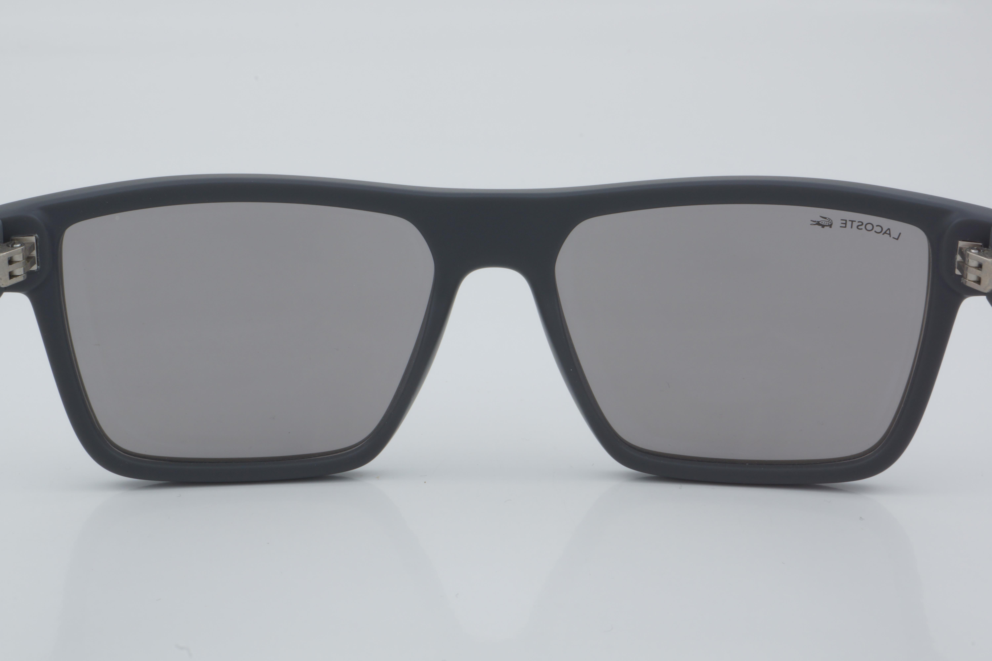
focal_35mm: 82
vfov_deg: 16.6
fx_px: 2273
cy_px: 330
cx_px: 496
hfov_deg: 24.6
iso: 100
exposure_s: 1/4
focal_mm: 55
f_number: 32
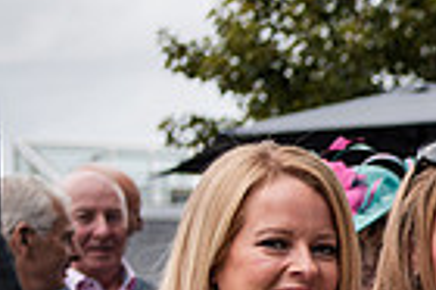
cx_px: 900
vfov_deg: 9.2
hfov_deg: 12.3
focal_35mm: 145
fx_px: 1754
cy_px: 401
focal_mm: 35
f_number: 2.2
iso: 100
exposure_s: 1/1000
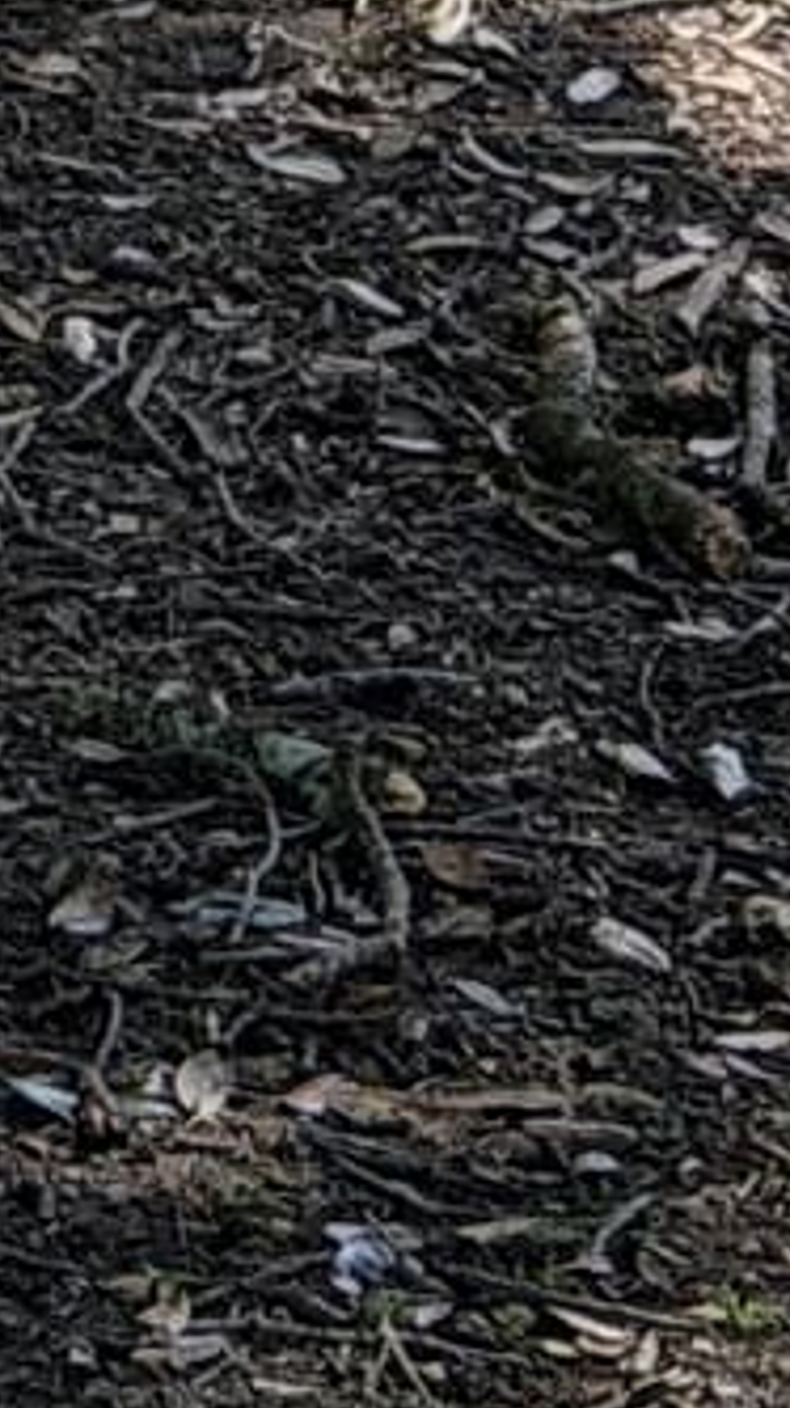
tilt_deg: -3.2
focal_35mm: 335
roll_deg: +0.0
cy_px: -3034
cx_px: -2518
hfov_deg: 3.4
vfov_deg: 5.9
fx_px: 12491
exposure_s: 1/706
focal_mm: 6.76
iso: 64
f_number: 1.78
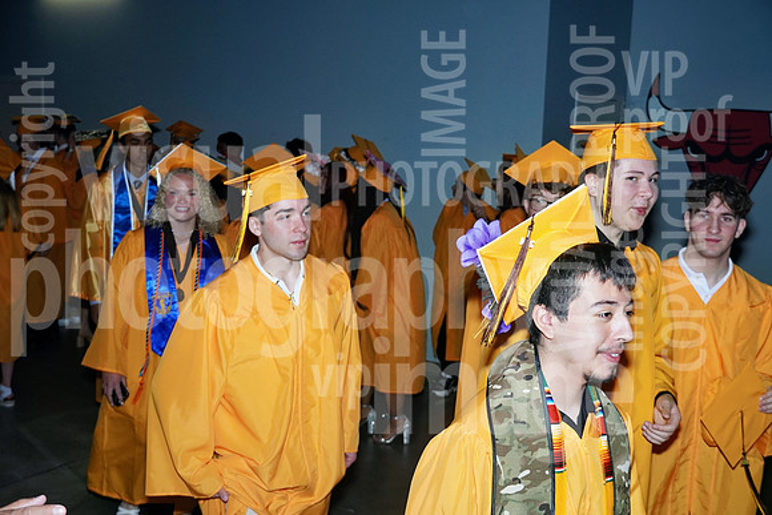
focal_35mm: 48
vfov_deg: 28.1
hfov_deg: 41.1
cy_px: 258
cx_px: 386
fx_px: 1030
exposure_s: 1/250
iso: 1000
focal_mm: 32
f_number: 4.5
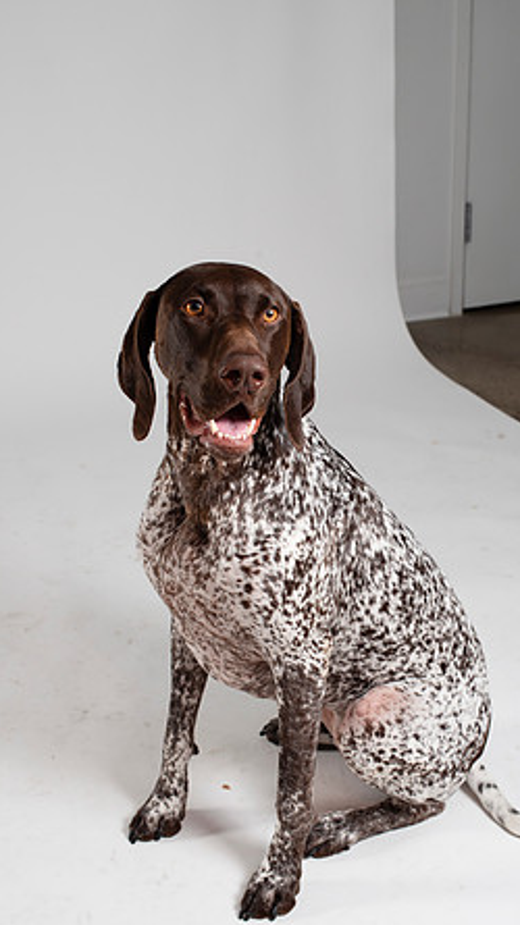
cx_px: 306
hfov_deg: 22.6
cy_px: 464
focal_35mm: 53
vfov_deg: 39.2
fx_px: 1300
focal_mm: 50
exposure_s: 1/200
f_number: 8
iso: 250
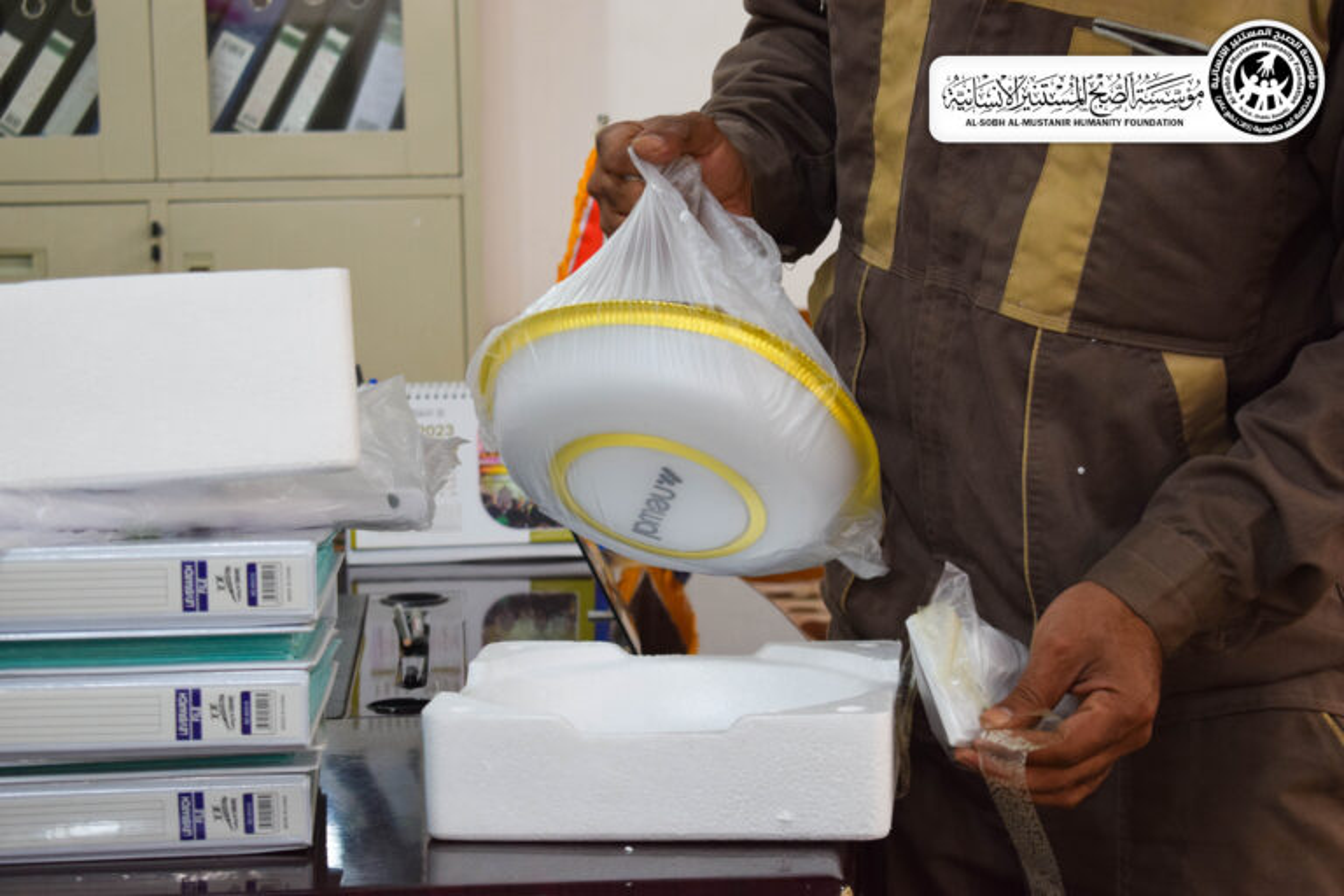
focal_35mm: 42
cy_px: 448
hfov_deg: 46.4
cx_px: 672
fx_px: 1568
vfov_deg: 31.9
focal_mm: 28
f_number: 4.2
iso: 560
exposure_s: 1/60
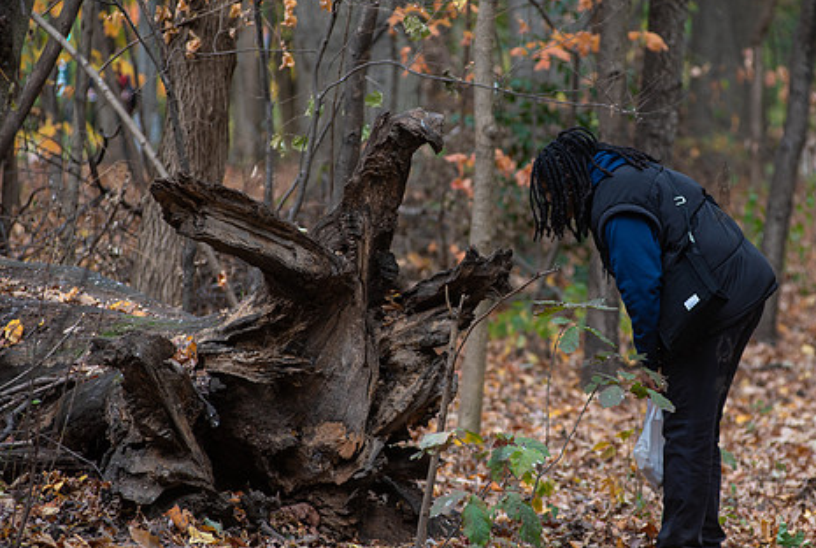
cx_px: 529
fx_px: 5132
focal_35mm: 226
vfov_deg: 6.1
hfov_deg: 9.1
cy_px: 256
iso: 160
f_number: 4
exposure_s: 1/125
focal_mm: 170
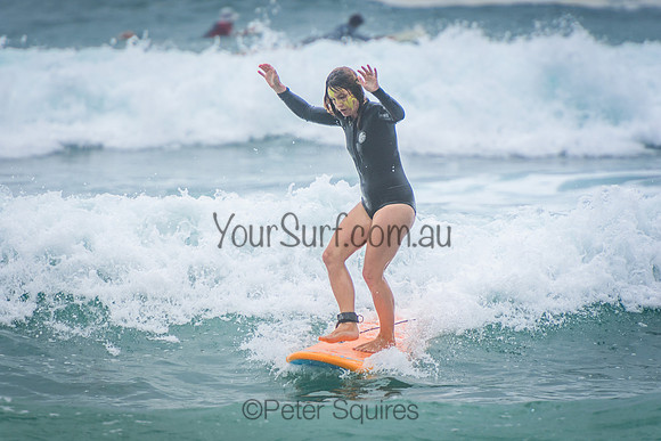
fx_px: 11019
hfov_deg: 3.4
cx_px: 330
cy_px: 220
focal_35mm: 600
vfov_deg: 2.3
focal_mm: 400
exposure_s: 1/2000
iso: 320
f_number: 5.6
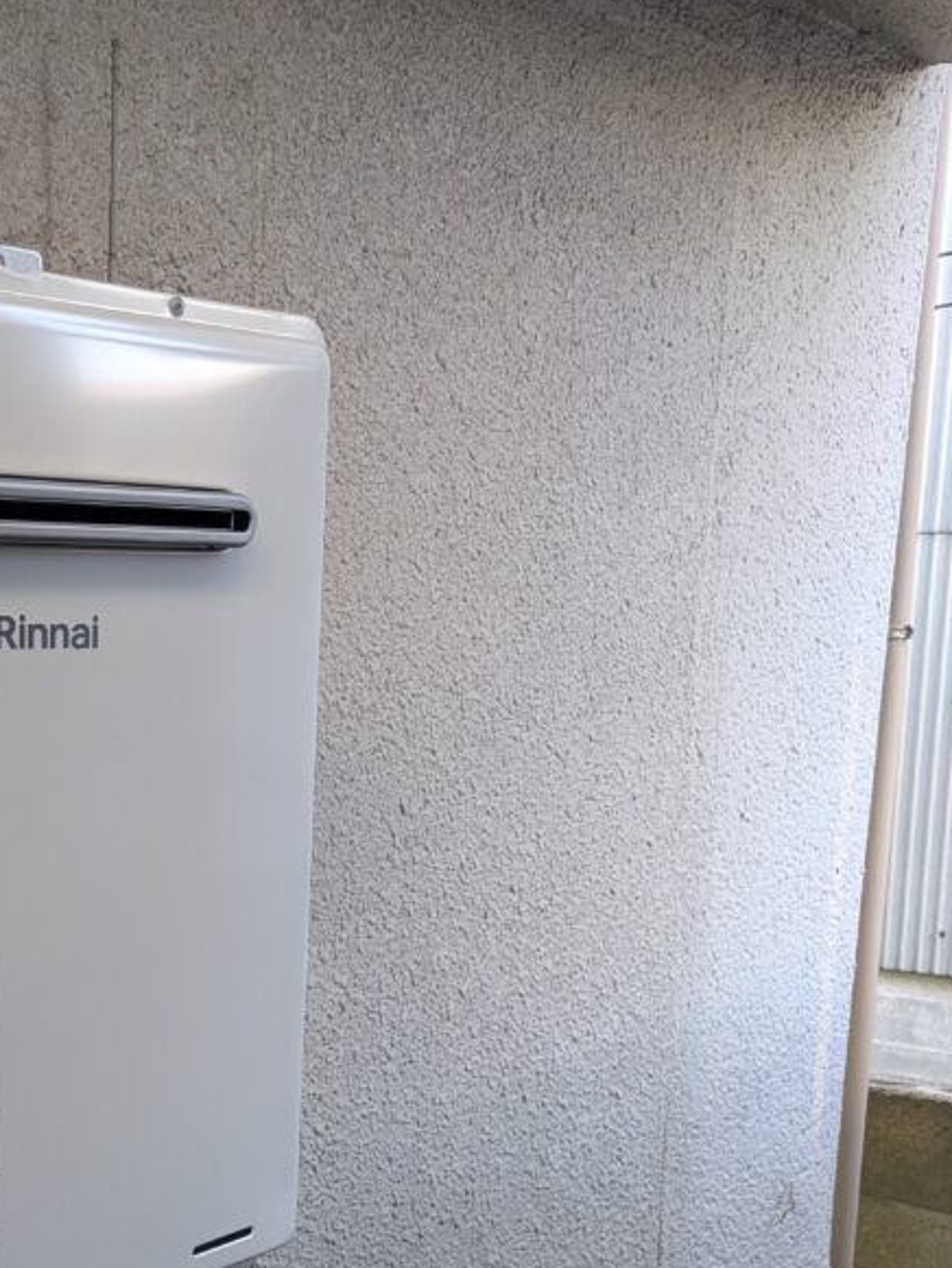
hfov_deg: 31.7
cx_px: 144
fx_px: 1613
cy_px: 1036
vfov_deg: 40.9
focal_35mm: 44
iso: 165
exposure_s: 1/120
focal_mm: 5.43
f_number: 1.89
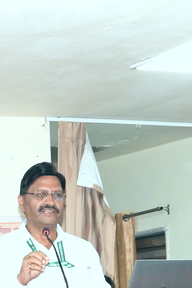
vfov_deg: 13.7
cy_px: 342
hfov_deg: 9.4
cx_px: 20
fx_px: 1168
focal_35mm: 146
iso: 200
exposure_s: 1/30
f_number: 3.2
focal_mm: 7.9
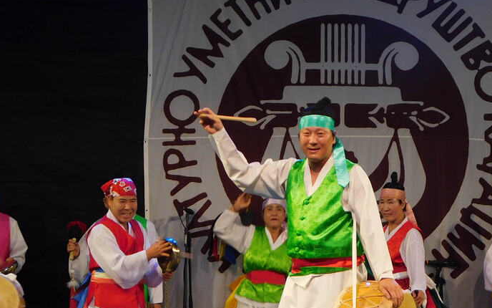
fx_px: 1636
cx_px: 355
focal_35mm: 122
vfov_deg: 10.7
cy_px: 188
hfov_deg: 17.0
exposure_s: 1/30
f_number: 4.2
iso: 200
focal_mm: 11.7
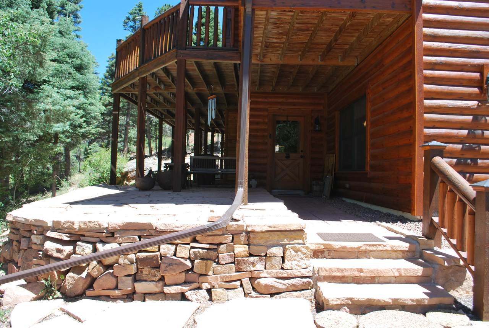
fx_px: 367
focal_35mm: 27
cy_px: 164
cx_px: 244
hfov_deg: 67.3
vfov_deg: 48.1
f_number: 5.6
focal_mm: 18
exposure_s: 1/125
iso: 100
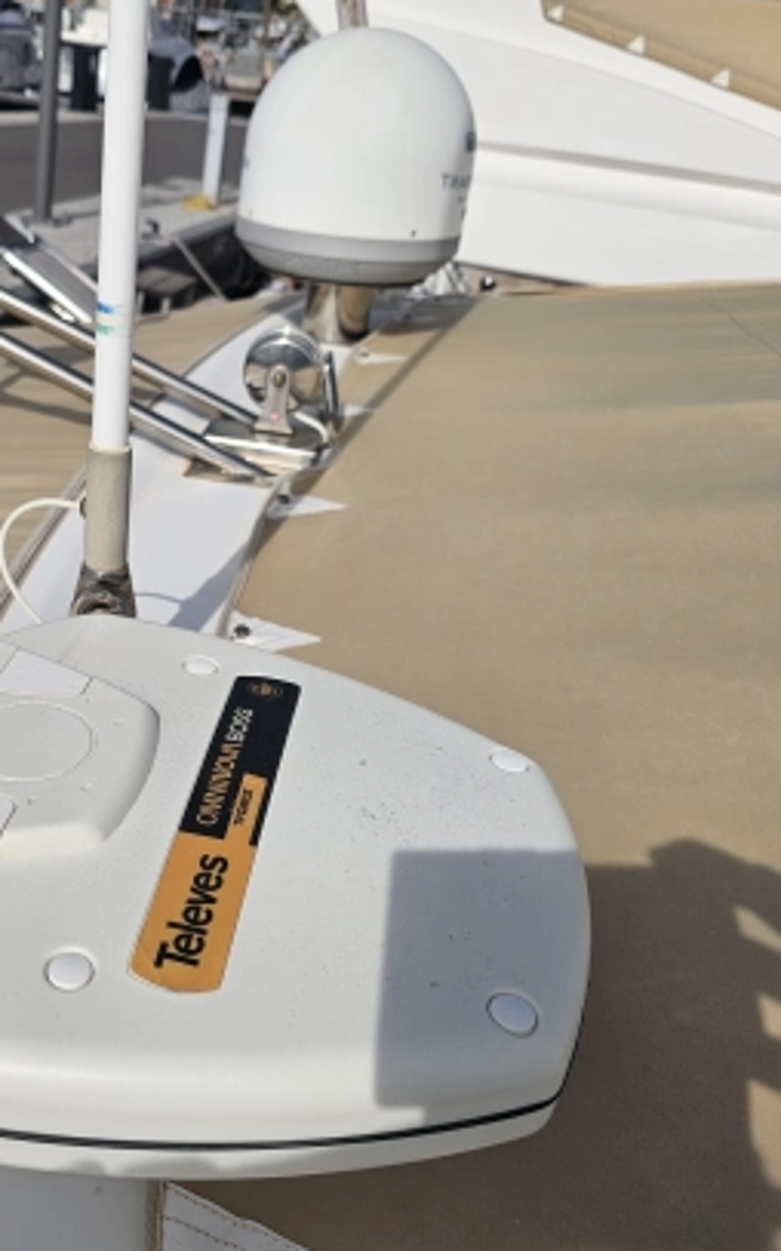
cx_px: 145
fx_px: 1125
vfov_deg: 58.2
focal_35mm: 33
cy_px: 629
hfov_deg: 36.8
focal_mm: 6.3
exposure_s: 1/1989
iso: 10
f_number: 1.7
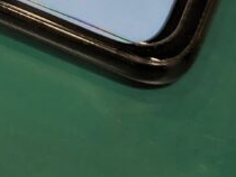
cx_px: -181
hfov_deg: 9.2
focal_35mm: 206
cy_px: -85
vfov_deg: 7.1
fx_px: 1406
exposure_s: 1/114
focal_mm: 6.81
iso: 47
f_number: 1.85
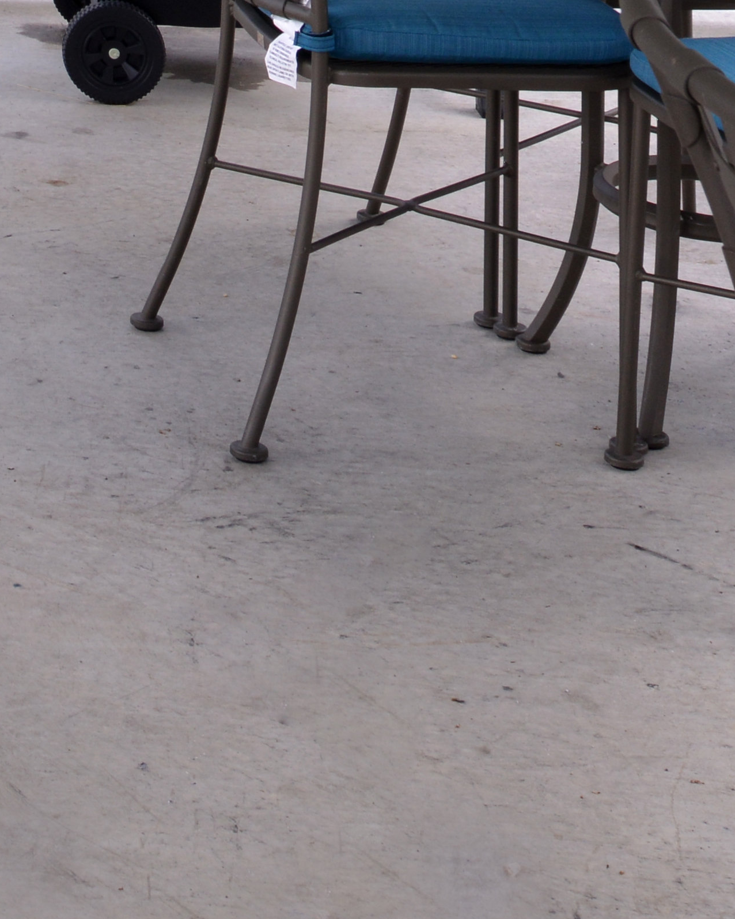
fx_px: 2828
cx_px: -611
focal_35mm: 104
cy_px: 65
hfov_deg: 13.3
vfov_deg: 18.1
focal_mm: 24
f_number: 11
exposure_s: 1/25
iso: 320
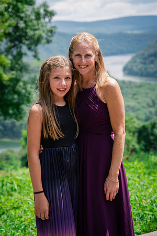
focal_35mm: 70
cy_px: 118
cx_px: 78
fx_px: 458
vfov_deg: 28.8
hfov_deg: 19.5
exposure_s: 1/800
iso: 400
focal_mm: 70
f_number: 4
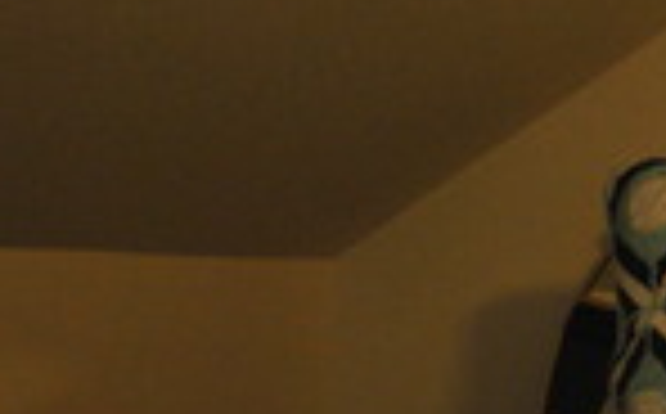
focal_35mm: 212
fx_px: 3842
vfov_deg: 6.2
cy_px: 351
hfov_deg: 9.2
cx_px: 1364
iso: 400
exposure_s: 1/30
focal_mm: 32
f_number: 4.8
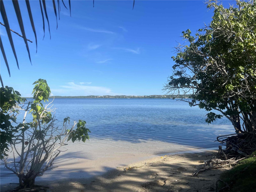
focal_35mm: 26
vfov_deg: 53.1
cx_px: 128
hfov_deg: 67.3
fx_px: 192
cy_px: 96
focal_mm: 5.1
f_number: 1.6
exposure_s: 1/5076
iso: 50
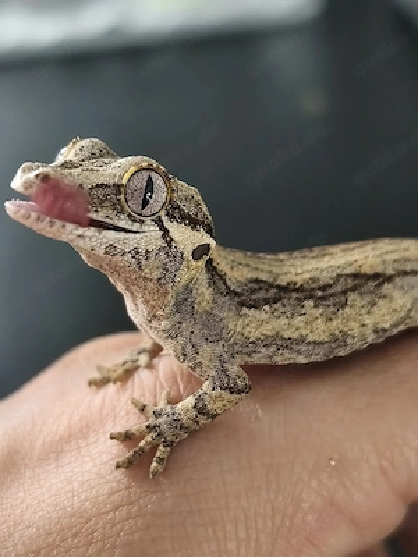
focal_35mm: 46
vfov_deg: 41.2
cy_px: 278
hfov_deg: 31.5
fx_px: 741
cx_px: 209
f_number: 1.7
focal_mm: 6.06
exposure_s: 1/25
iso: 1600
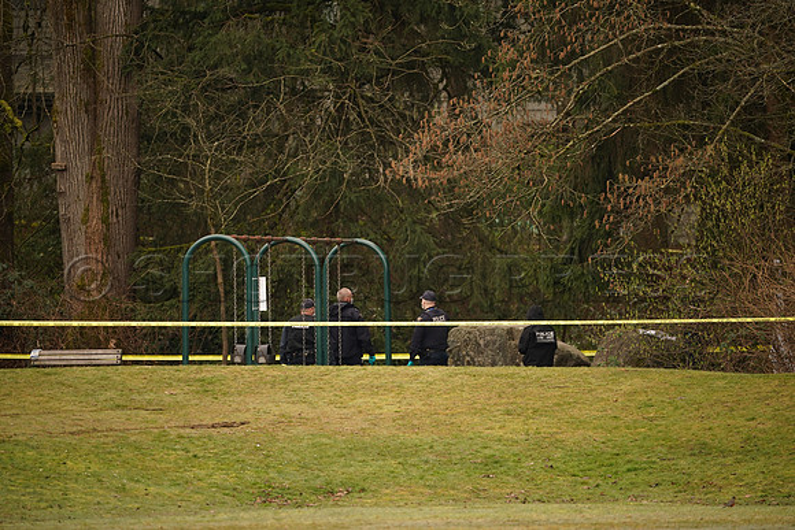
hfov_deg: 3.4
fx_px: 13252
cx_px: 398
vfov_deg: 2.3
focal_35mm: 600
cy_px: 265
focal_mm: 600
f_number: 4
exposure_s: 1/200
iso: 400
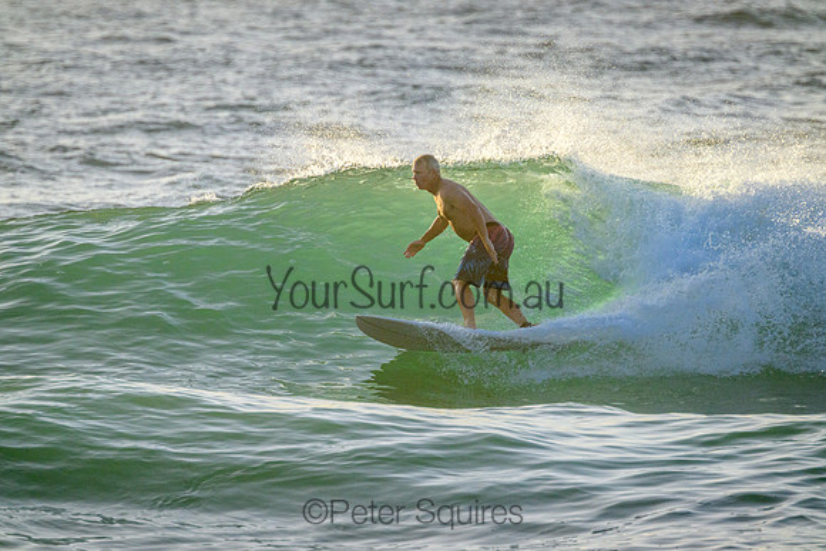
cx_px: 413
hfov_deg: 2.6
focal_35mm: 800
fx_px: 18359
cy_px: 276
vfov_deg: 1.7
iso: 1600
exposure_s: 1/2000
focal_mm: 800
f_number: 11
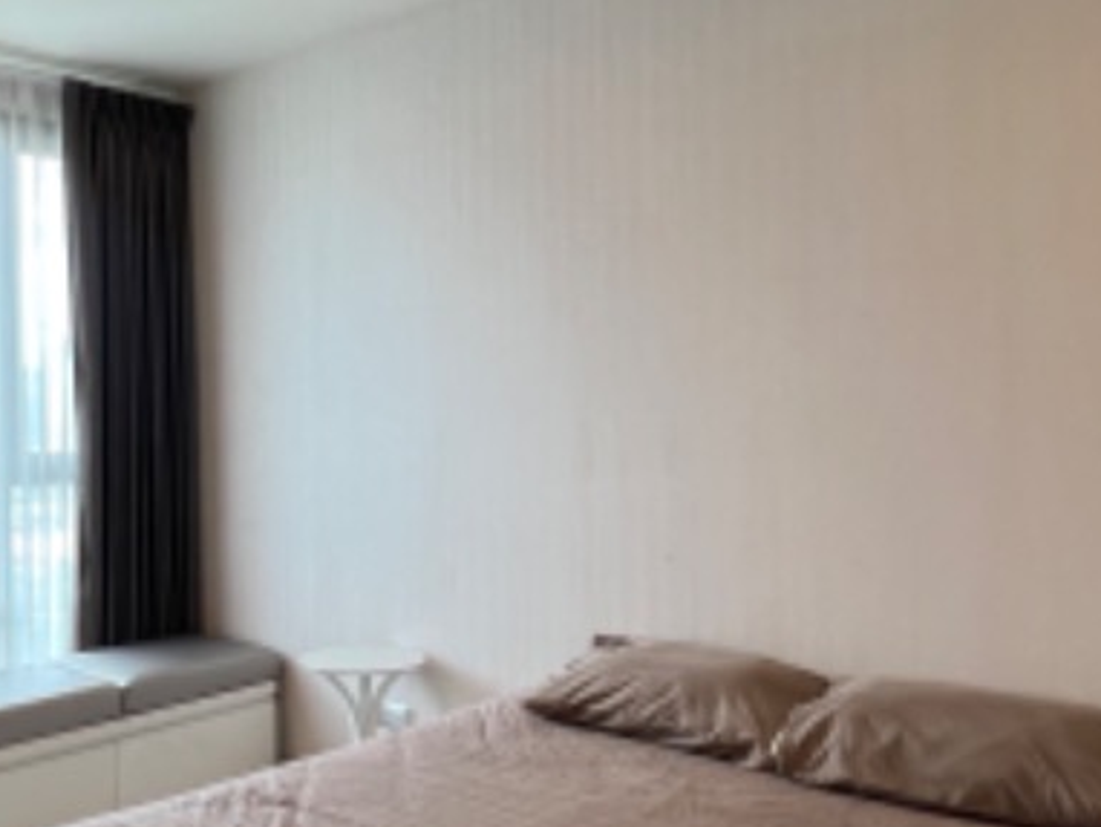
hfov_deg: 52.0
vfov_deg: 41.8
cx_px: 297
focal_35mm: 34
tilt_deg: +2.8
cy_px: 429
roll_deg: +1.0
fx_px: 1082
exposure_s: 1/100
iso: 80
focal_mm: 1.57
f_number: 1.8
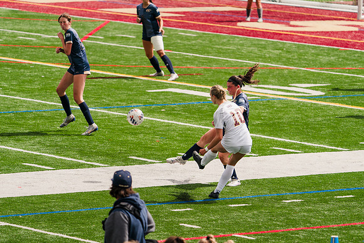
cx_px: 182
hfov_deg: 7.9
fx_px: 2639
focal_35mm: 261
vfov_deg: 5.3
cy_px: 122
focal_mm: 261
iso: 320
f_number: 5.6
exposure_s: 1/1600
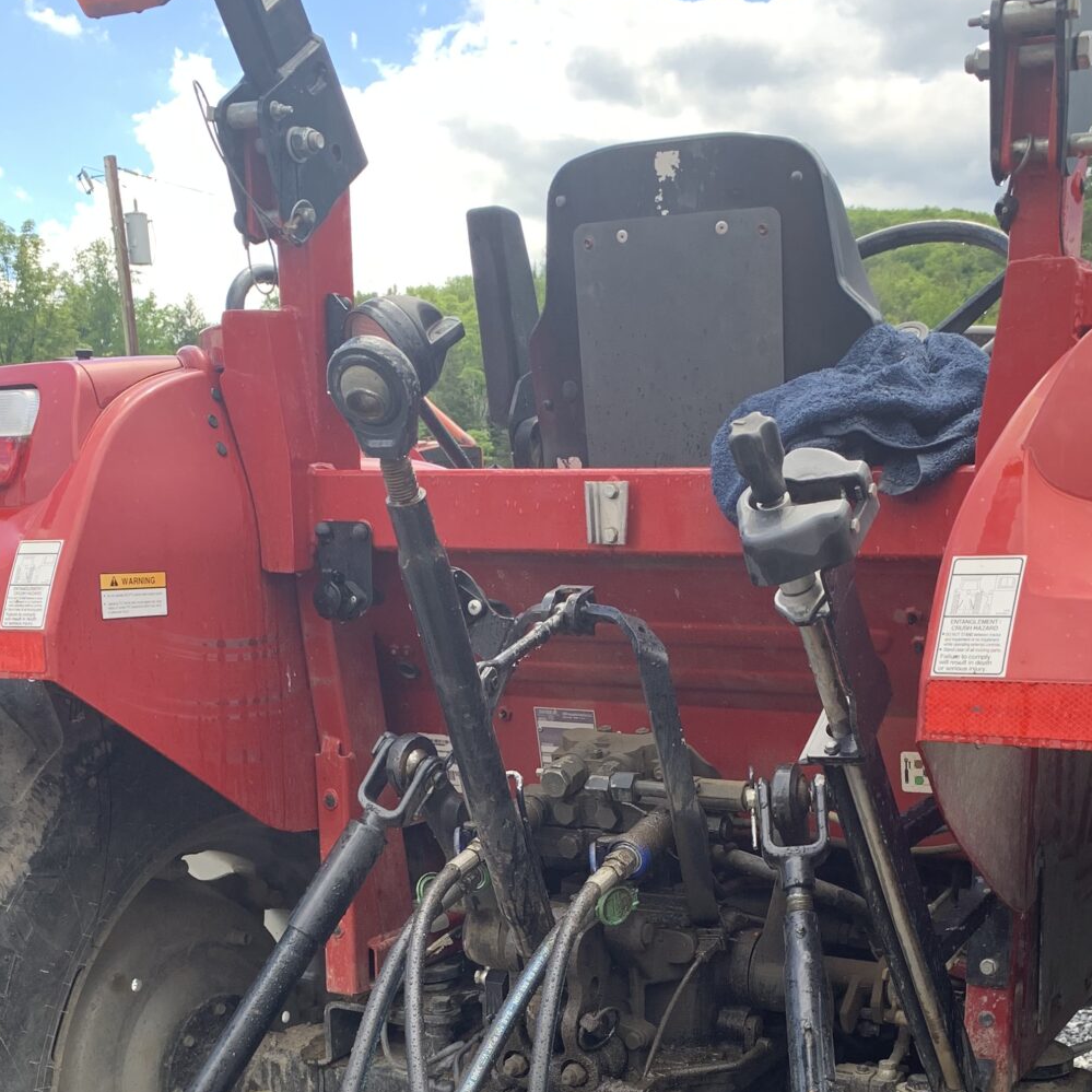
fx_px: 1642
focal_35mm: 46
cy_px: 959
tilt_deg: -12.7
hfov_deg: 36.8
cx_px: 591
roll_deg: -1.1
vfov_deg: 34.9
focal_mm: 4.25
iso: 25
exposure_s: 1/279
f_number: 1.8
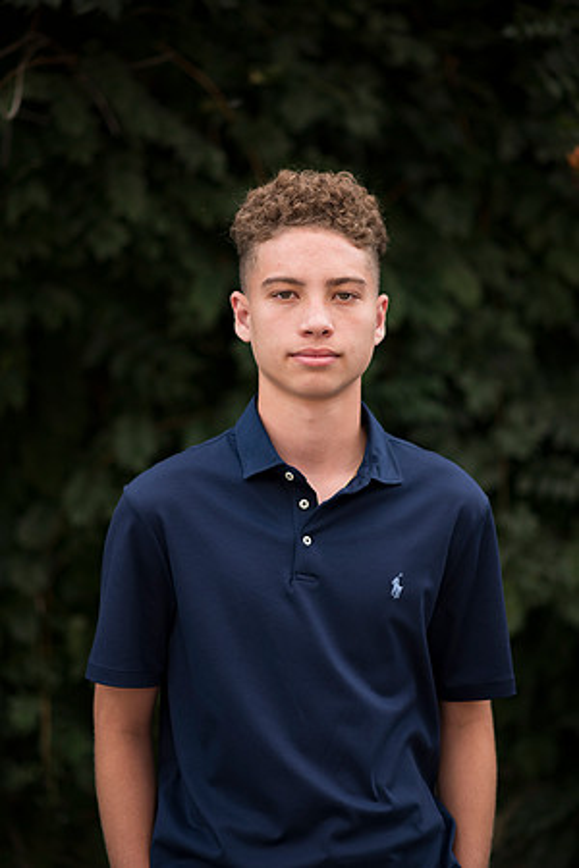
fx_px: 2050
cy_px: 434
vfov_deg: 23.9
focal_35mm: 85
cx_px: 290
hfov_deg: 16.1
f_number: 2
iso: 100
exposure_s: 1/640
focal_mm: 85
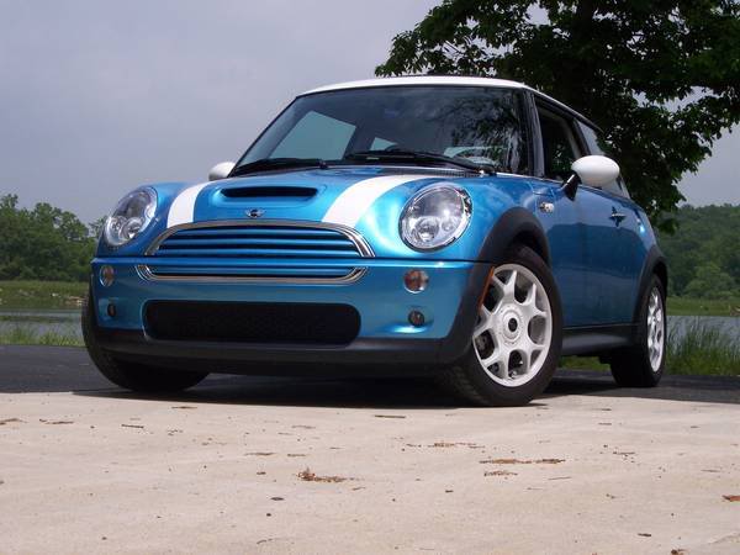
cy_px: 278
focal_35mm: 63
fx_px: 1347
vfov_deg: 23.3
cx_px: 370
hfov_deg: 30.7
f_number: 5.6
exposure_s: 1/700
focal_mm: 13.3
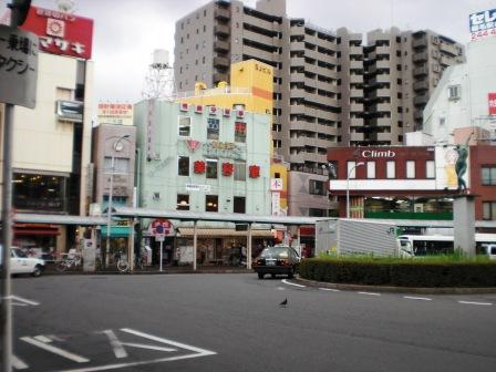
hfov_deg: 49.0
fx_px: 544
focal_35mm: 38
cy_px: 186
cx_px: 248
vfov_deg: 37.7
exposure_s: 1/200
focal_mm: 6.3
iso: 64
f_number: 3.1
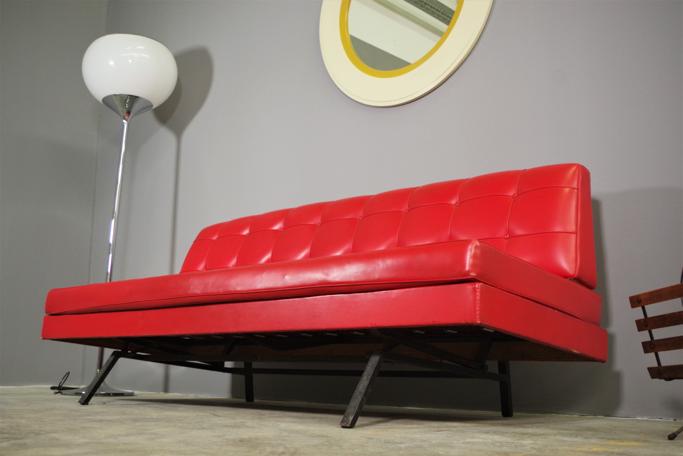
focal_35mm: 39
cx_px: 342
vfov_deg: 34.2
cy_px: 228
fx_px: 740
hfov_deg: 49.6
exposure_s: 1/60
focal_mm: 26.25
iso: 800
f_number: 4
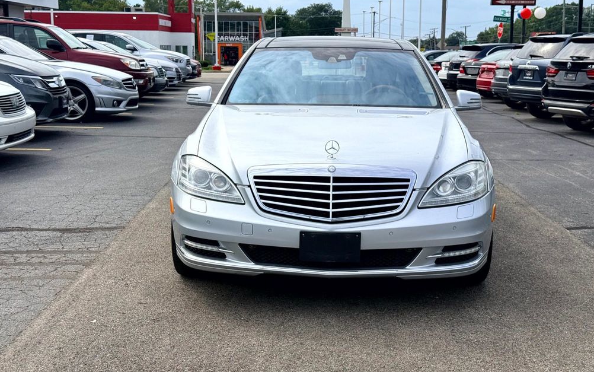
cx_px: 303
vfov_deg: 24.9
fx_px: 842
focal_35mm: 52
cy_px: 165
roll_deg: -0.4
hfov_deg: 38.9
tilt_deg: -8.0
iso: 64
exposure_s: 1/5208
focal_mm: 6.76
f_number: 1.78
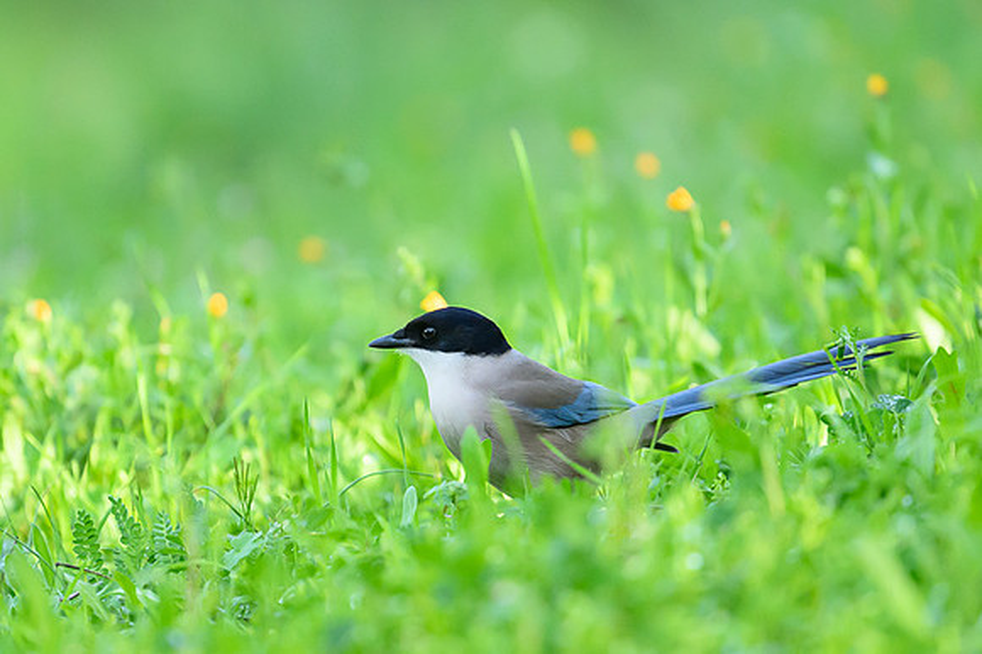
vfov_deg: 1.4
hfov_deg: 2.1
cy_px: 374
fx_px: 26247
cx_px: 492
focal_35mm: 963
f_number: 4
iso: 2000
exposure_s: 1/1250
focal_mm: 560
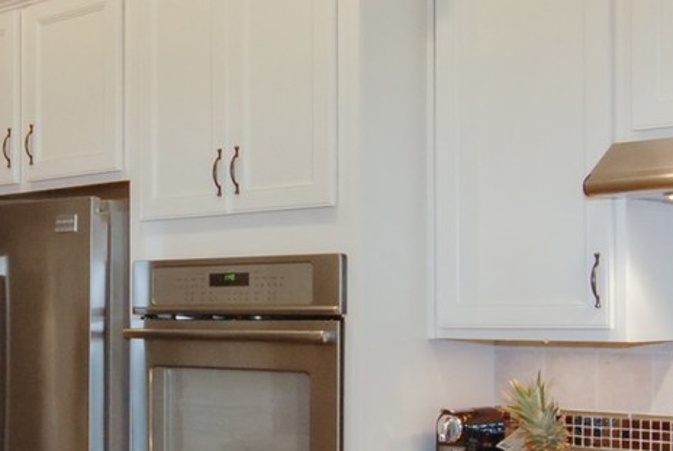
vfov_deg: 18.7
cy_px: 273
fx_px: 1367
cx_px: 122
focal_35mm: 73
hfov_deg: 27.1
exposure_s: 1/8
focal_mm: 14
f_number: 9
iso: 320
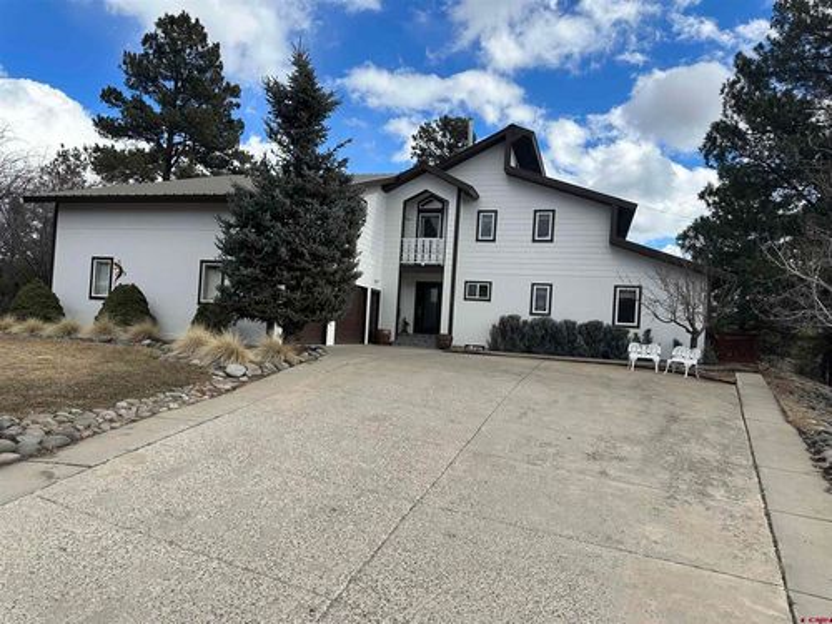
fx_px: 577
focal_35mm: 24
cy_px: 312
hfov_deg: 71.6
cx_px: 416
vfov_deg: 56.8
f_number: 1.78
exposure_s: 1/3155
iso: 80
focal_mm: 6.86
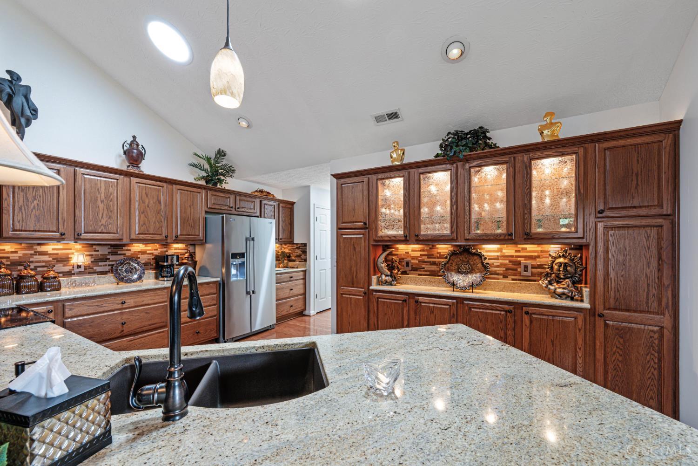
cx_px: 349
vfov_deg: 81.2
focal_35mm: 14
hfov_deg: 104.3
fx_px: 271
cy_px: 233
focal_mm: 14
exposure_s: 1/15
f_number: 10
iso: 640
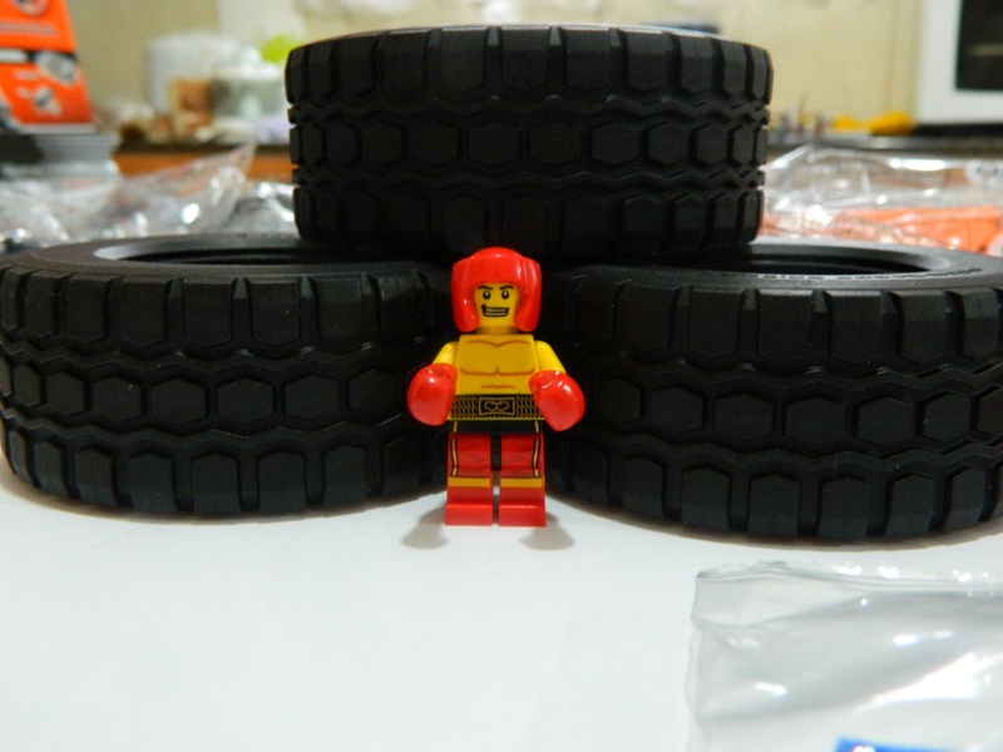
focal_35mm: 35
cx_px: 502
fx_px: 1014
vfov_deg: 40.7
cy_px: 376
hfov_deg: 52.6
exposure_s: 1/10
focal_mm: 6.2
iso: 400
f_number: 3.3
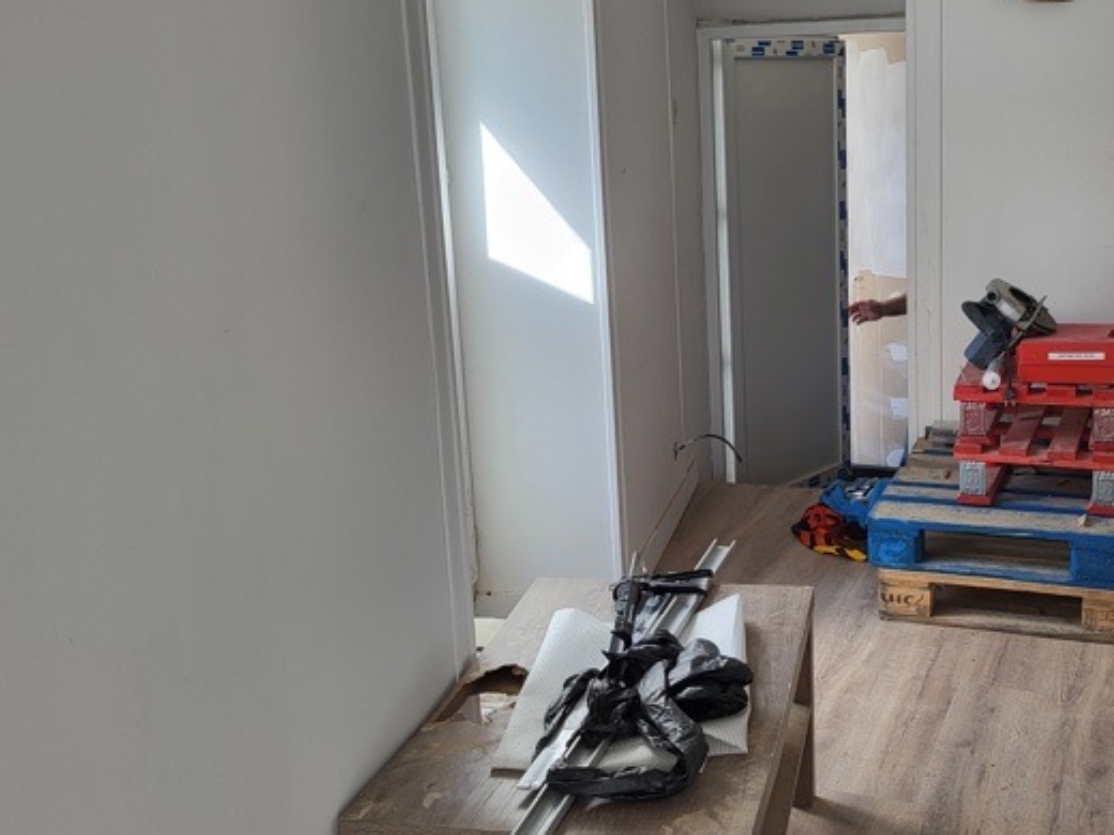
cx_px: 716
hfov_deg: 46.3
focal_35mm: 40
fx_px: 1287
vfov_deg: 35.8
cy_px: 338
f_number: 1.8
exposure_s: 1/115
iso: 40
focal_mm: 5.4
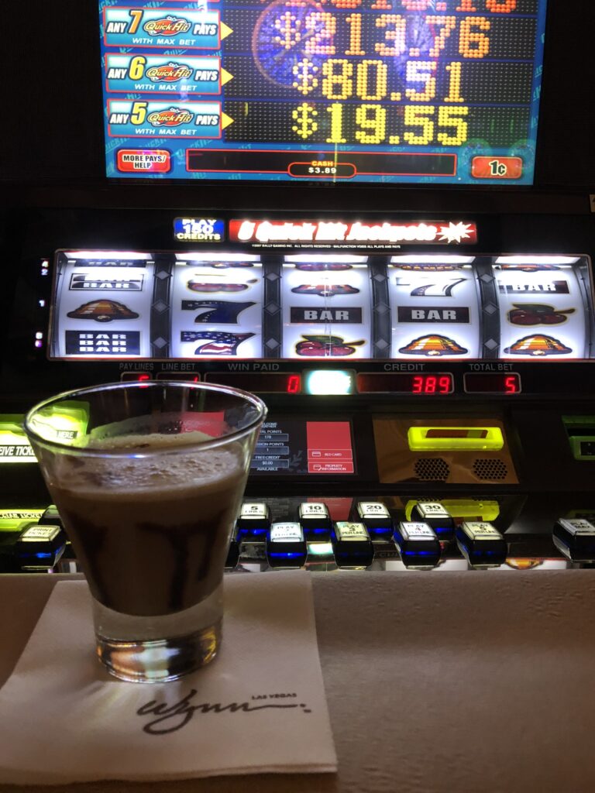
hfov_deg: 49.7
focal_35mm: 28
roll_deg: -0.1
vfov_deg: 63.4
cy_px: 396
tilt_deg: -6.7
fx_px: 642
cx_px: 298
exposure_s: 1/15
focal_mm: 3.99
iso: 64
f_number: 1.8
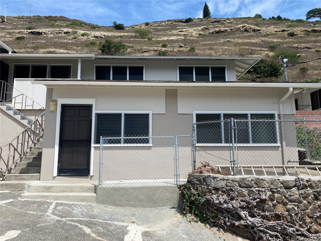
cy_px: 120
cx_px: 160
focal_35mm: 26
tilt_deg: +7.9
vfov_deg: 53.1
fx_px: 241
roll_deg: +0.6
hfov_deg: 67.3
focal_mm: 4.25
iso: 32
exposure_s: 1/3497
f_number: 1.8
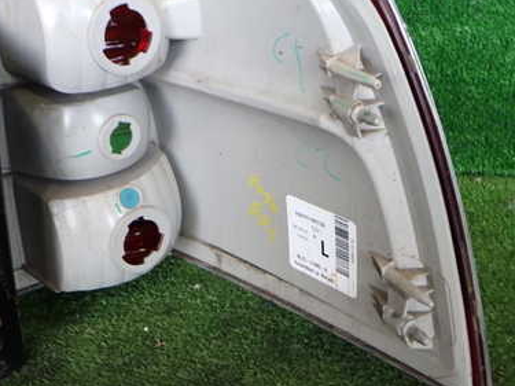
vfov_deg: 30.2
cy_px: 150
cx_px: 225
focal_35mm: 48
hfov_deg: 39.6
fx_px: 714
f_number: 2.3
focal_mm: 5.4
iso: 200
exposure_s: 1/100
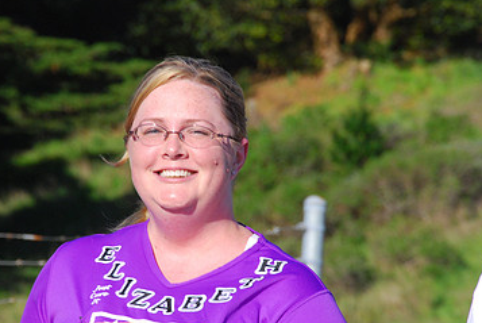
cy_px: 199
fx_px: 6542
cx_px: 201
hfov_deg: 4.2
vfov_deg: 2.8
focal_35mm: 488
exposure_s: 1/250
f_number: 13
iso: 400
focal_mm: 200
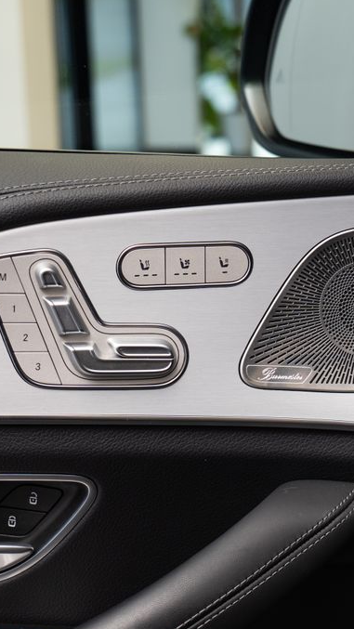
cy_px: 316
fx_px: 1468
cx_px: 252
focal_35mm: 88
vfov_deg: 24.2
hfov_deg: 13.7
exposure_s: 1/50
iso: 800
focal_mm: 52
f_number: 5.4
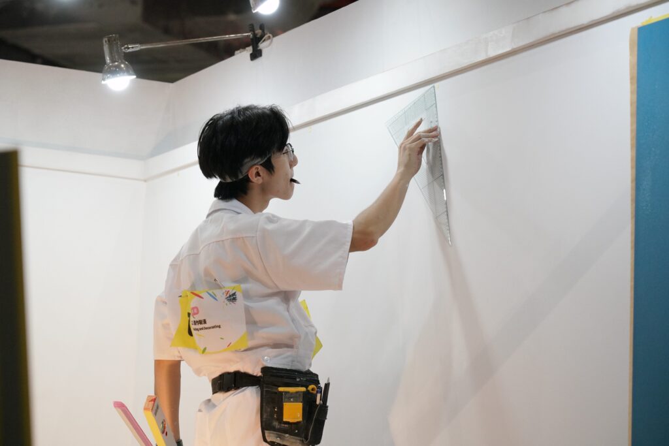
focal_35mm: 105
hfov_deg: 19.5
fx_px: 1951
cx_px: 334
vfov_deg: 13.0
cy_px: 223
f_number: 5.6
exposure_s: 1/800
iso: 5000
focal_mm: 105
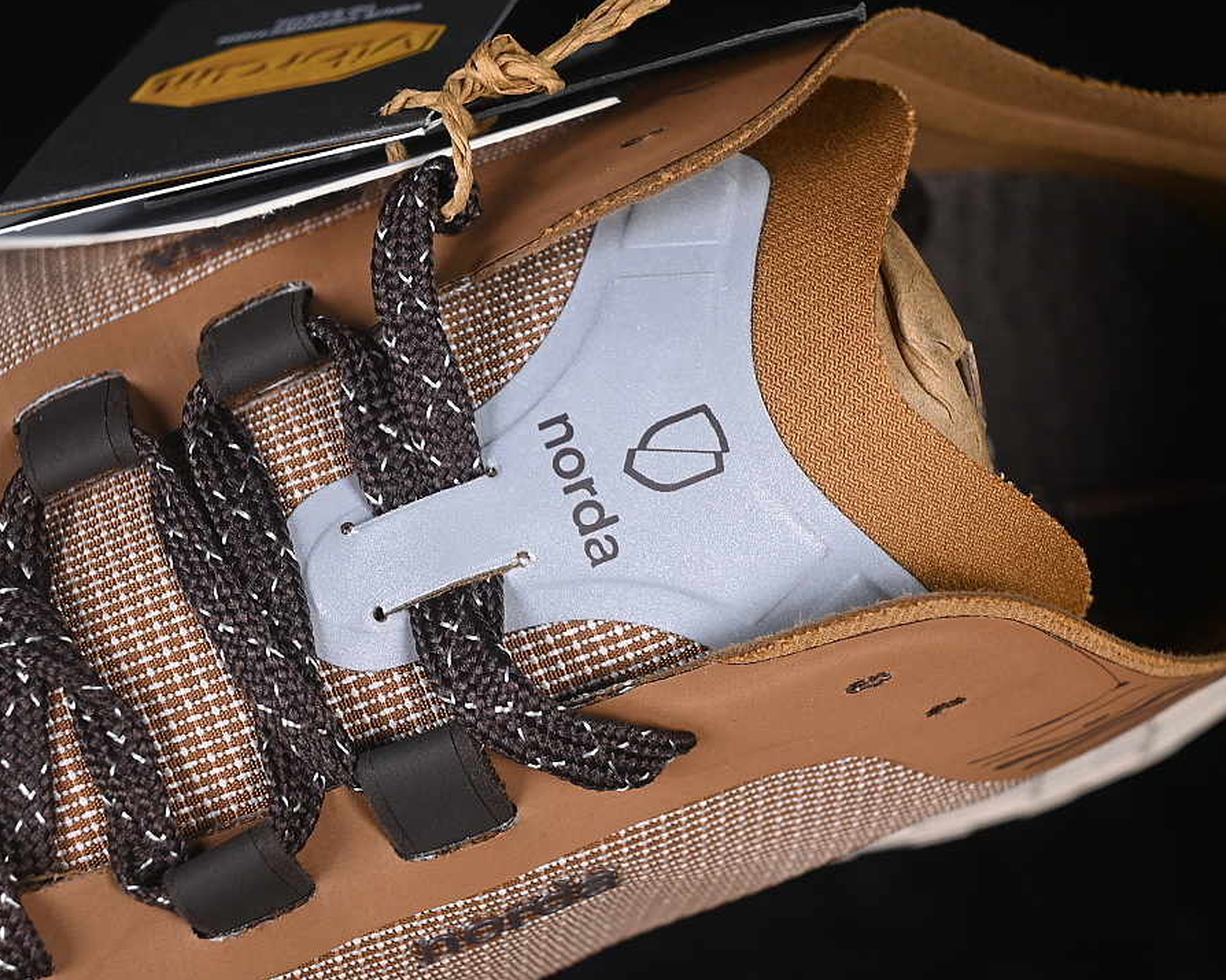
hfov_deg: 22.5
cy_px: 489
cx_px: 566
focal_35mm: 85
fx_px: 3084
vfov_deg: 18.1
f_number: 6.3
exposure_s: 1/60
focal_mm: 50
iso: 160
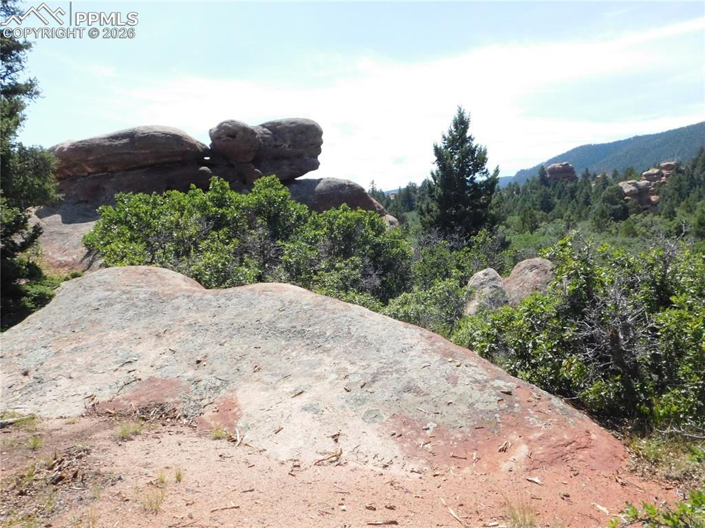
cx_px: 352
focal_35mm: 30
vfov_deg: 46.8
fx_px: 611
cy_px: 264
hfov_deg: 60.0
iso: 800
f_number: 6.4
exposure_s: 1/1500
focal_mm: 5.3
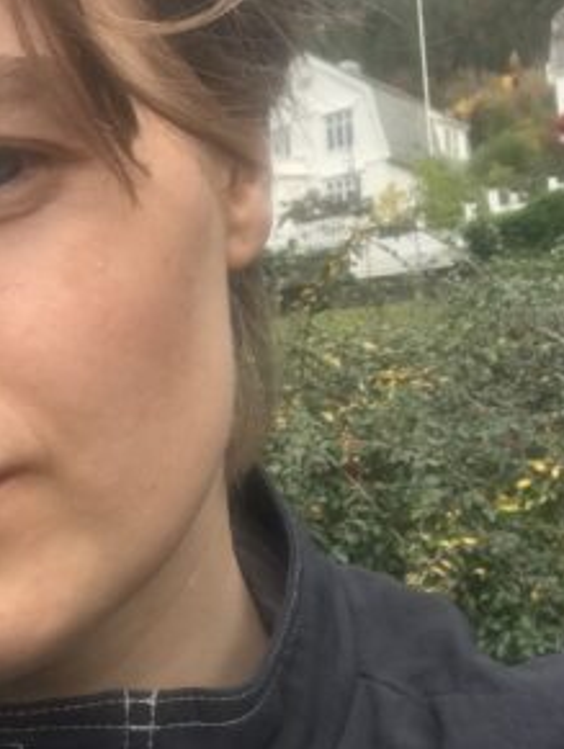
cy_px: 350
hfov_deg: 20.9
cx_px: 67
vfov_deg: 28.1
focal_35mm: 69
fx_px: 1496
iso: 25
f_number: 2.2
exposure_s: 1/128
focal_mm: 2.87
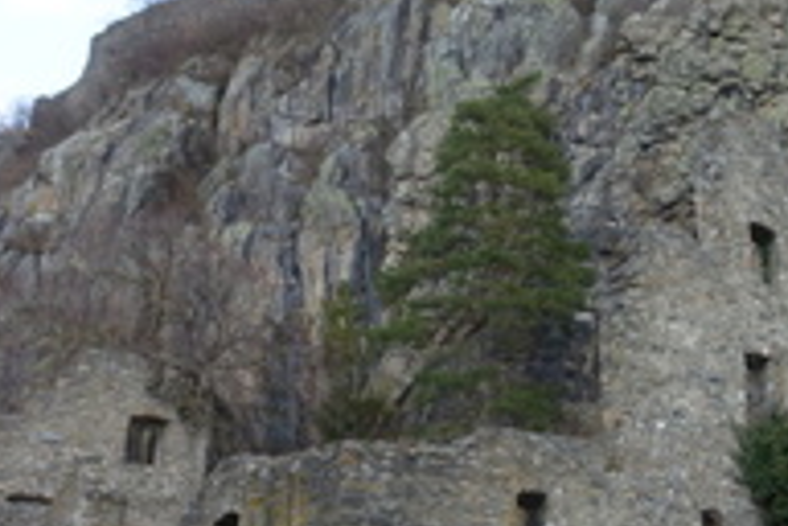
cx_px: 743
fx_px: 1094
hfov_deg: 36.5
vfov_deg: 27.0
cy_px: 224
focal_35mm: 50
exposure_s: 1/125
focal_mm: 8.8
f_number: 5.6
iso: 125
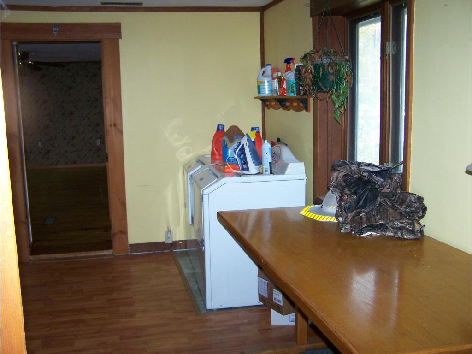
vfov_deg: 37.7
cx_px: 236
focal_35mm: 38
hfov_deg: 49.0
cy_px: 177
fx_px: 518
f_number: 2.8
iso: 160
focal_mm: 6.3
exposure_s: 1/60
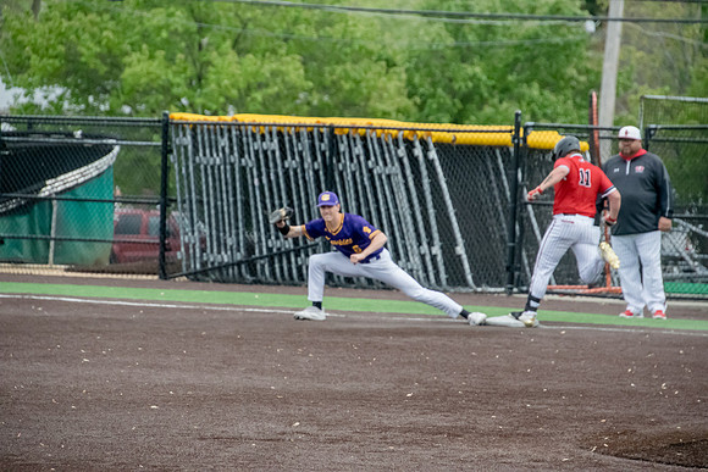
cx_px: 354
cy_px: 236
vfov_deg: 4.2
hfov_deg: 6.2
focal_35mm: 330
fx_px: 6491
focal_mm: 220
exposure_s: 1/2000
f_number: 5.6
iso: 2500
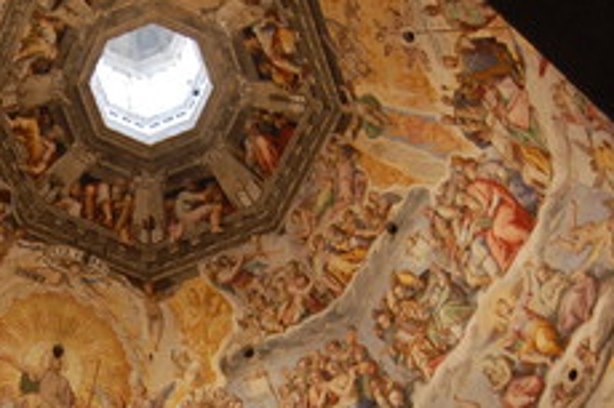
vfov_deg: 13.4
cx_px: 96
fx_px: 1723
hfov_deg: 19.9
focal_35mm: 101
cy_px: 376
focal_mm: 31
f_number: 4.5
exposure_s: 1/15
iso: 800
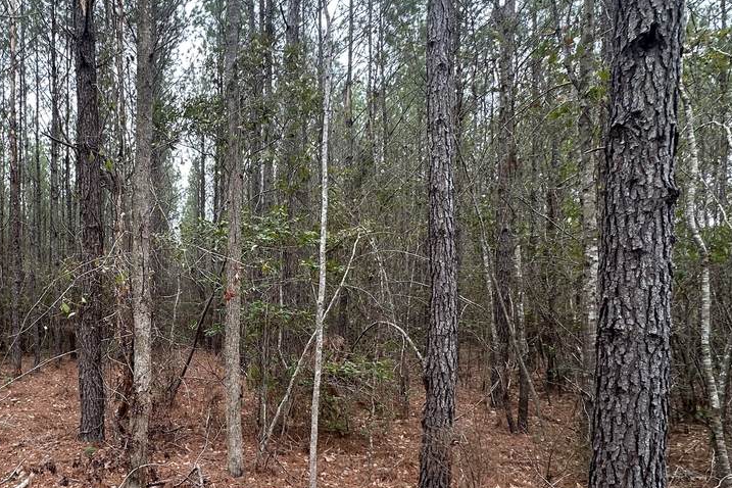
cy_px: 336
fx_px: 529
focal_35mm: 26
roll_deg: +0.1
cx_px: 164
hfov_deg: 64.3
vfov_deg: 48.5
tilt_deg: -1.5
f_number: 2.2
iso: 40
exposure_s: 1/99
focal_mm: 2.22
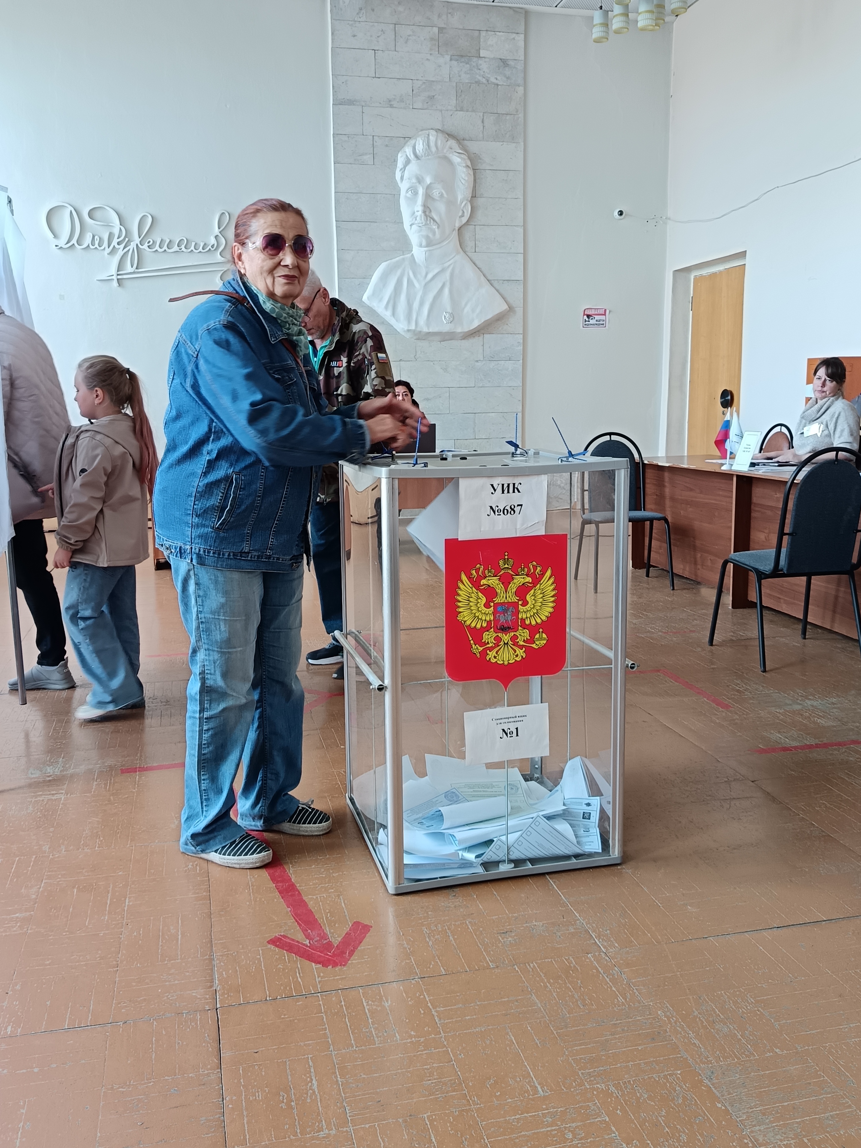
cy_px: 574
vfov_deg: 58.4
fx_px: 1028
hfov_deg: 45.4
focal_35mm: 31
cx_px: 430
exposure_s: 1/50
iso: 562
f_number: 1.75
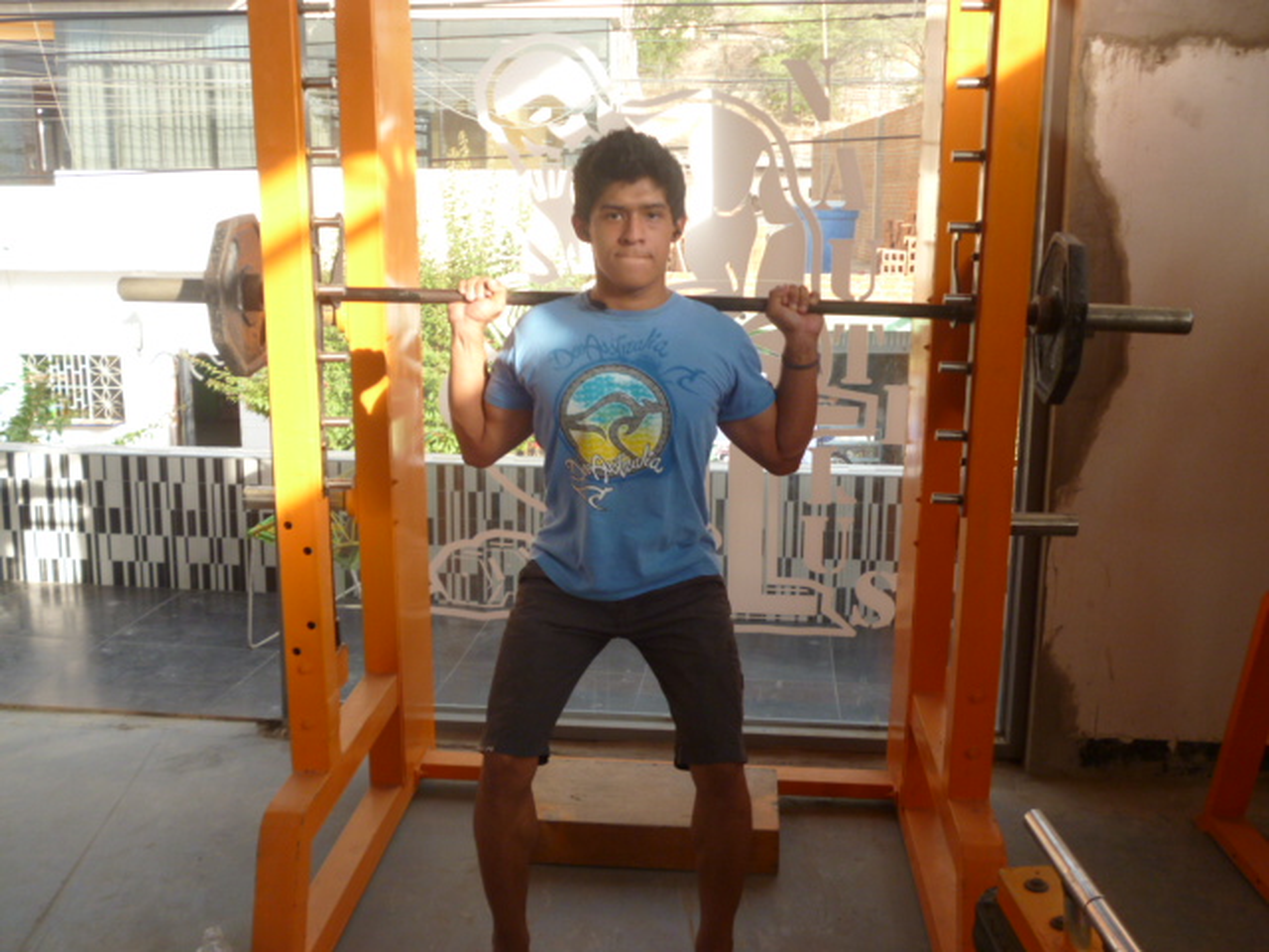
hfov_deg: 51.4
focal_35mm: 36
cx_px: 634
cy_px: 476
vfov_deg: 39.7
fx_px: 1320
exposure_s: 1/60
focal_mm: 6.4
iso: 125
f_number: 3.5
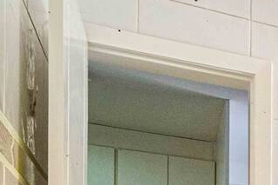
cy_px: 331
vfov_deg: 15.5
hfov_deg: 19.4
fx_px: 587
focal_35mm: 76
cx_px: 510
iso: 640
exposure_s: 1/13
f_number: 5.6
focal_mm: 10
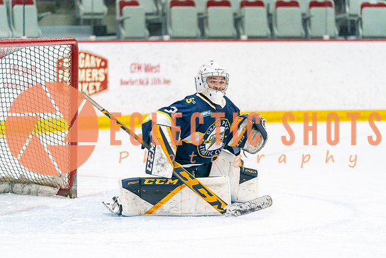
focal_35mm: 203
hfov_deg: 10.1
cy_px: 129
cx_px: 193
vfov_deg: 6.8
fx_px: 2175
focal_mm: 187
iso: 3200
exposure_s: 1/1250
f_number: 2.8
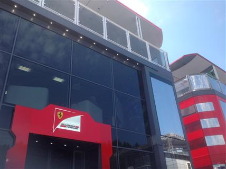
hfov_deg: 52.7
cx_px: 113
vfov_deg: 40.5
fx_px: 228
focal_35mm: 35
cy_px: 84
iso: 50
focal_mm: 4.28
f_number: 2.4
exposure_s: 1/581
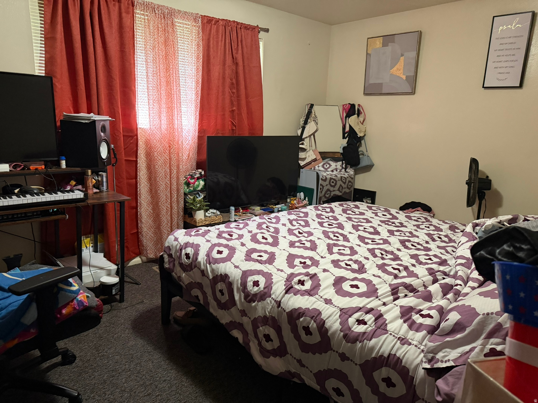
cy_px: 202
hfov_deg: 71.6
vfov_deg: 56.8
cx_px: 269
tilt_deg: -12.2
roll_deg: -1.3
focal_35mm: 24
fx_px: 373
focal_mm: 6.76
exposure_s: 1/40
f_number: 1.78
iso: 800
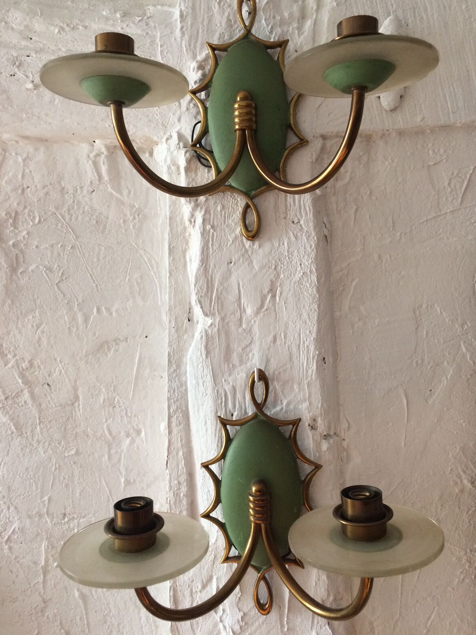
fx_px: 550
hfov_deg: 46.8
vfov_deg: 60.0
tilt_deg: +0.0
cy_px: 309
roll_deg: +1.3
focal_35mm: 30
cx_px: 235
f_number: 2.2
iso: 200
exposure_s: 1/33
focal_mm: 4.15
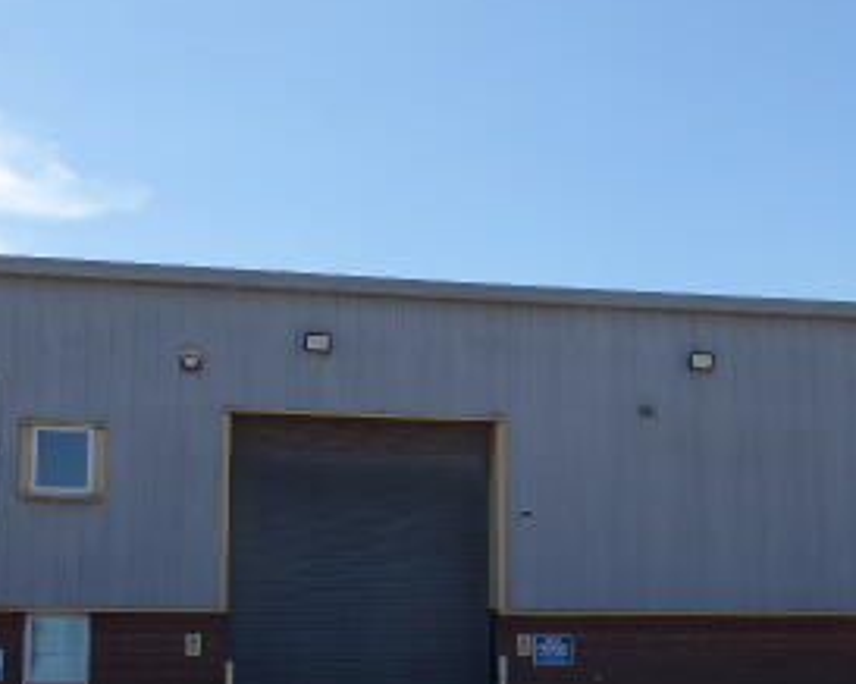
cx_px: 436
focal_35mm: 55
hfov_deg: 34.2
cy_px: 480
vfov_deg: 27.3
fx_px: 1392
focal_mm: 4.3
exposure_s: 1/1000
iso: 80
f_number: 3.3
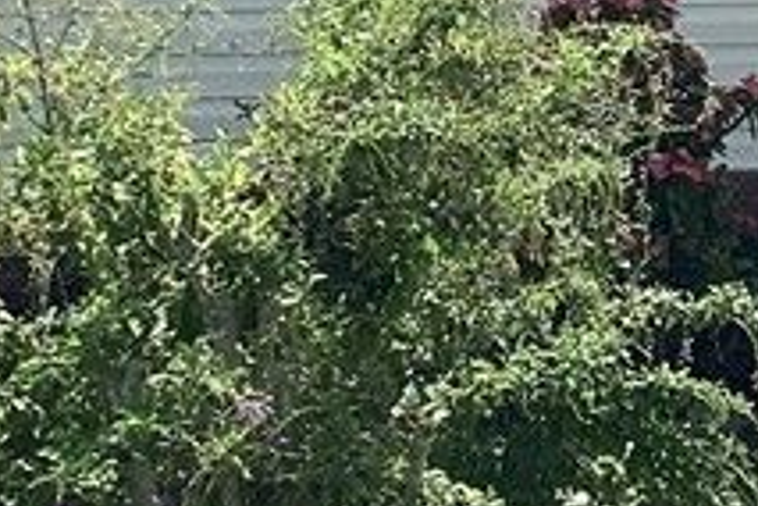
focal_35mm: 155
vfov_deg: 8.7
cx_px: 1203
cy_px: -125
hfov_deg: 12.5
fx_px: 3263
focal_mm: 3.3
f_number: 2.4
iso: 25
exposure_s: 1/1773
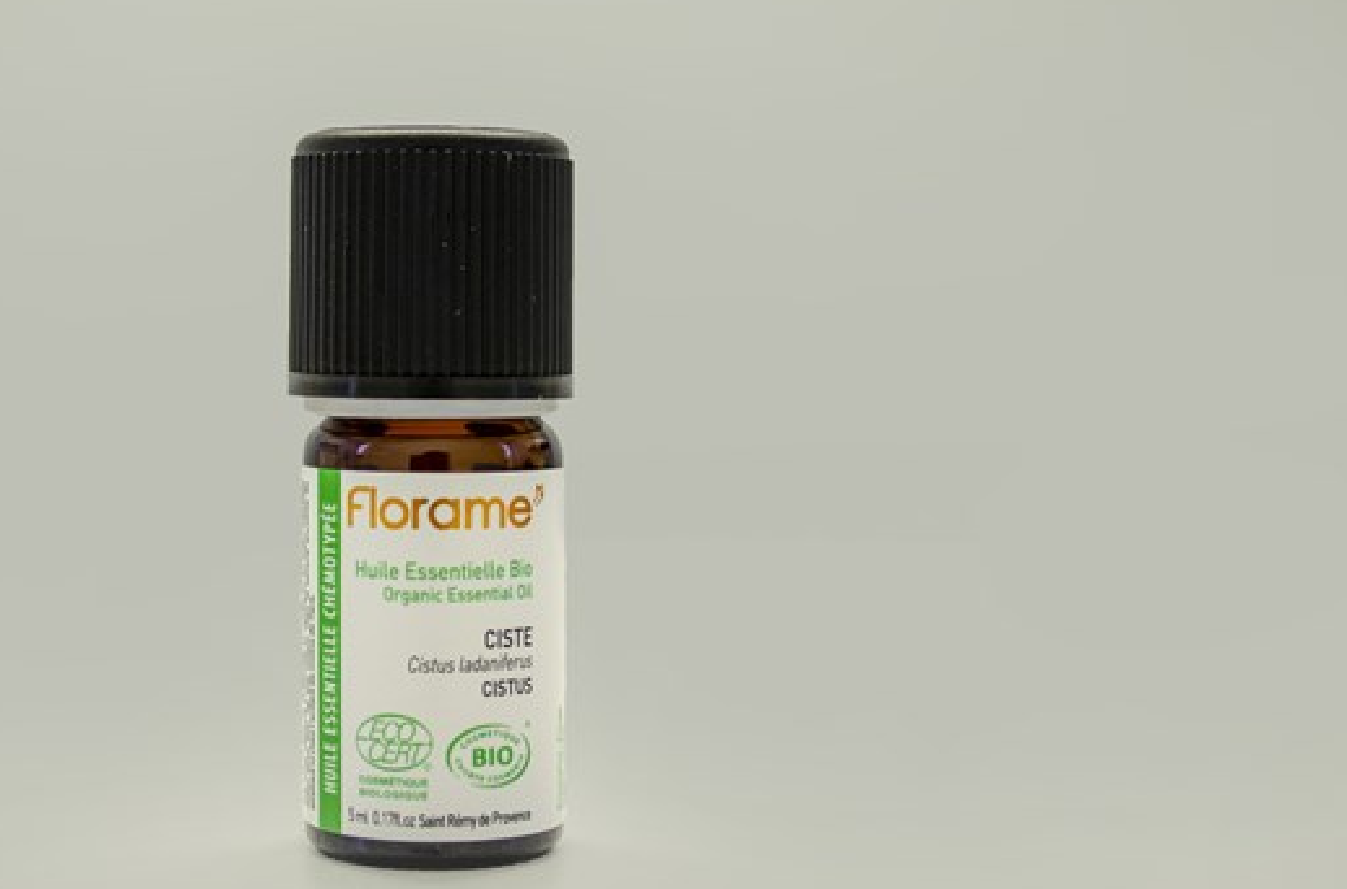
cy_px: 399
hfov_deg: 27.7
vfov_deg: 18.5
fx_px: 2723
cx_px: 476
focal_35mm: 73
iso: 100
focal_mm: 36
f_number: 5
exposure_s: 1/6
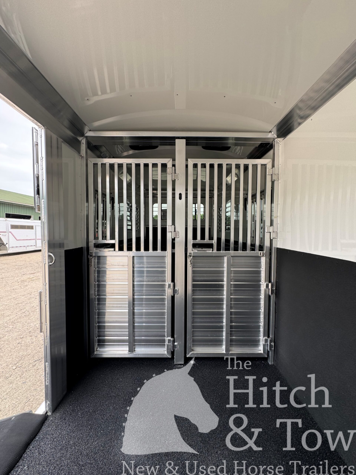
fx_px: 192
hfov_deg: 85.7
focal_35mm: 14
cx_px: 178
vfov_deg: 102.1
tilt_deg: -2.2
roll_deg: +0.1
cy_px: 238
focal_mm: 2.22
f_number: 2.2
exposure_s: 1/168
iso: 40
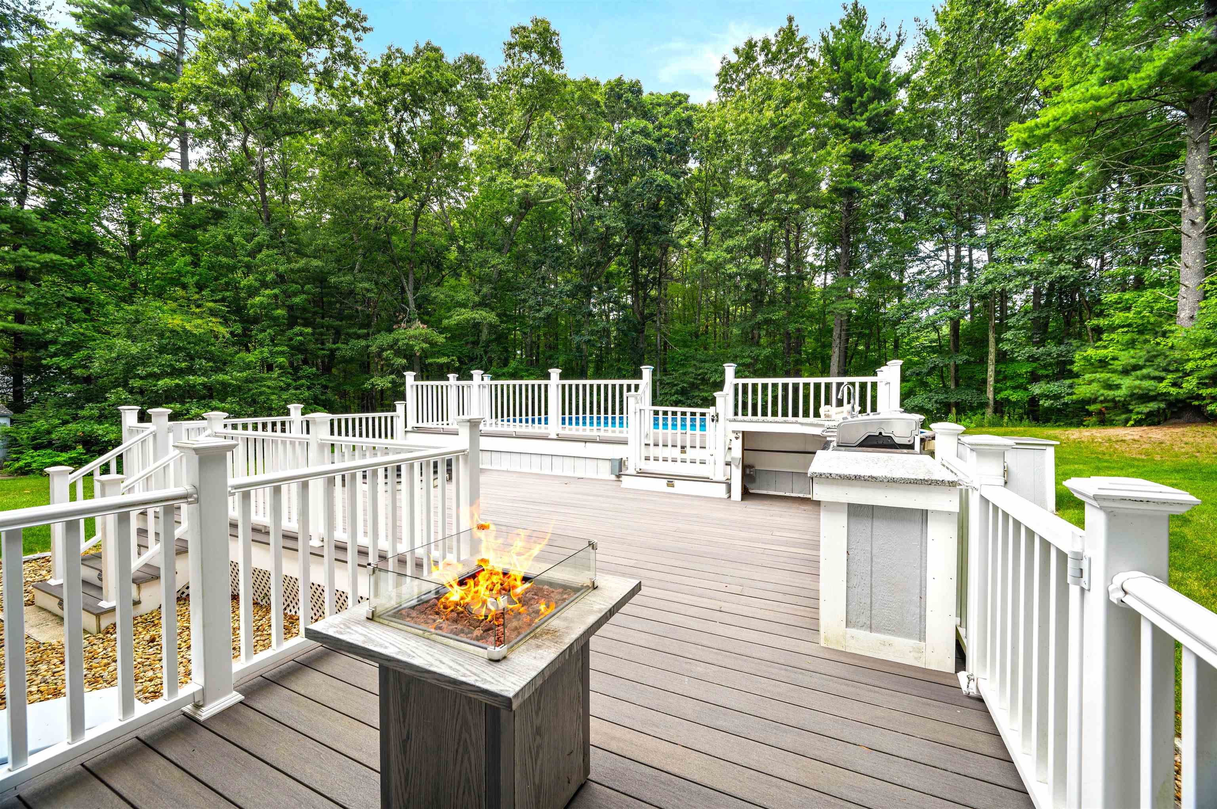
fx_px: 473
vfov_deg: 81.1
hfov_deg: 104.3
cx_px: 608
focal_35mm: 14
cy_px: 404
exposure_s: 1/13
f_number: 7.1
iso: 250
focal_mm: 14
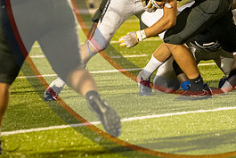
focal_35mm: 656
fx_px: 4303
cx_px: 191
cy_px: -1
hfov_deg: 3.1
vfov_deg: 2.1
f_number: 2.8
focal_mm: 200
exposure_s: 1/1250
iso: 8000
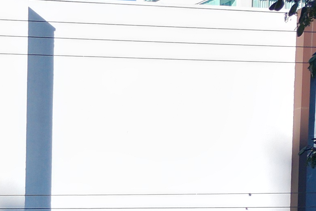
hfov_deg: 14.5
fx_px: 1141
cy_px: 364
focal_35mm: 130
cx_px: -178
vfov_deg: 10.0
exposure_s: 1/2500
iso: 100
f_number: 1.7
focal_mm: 6.72
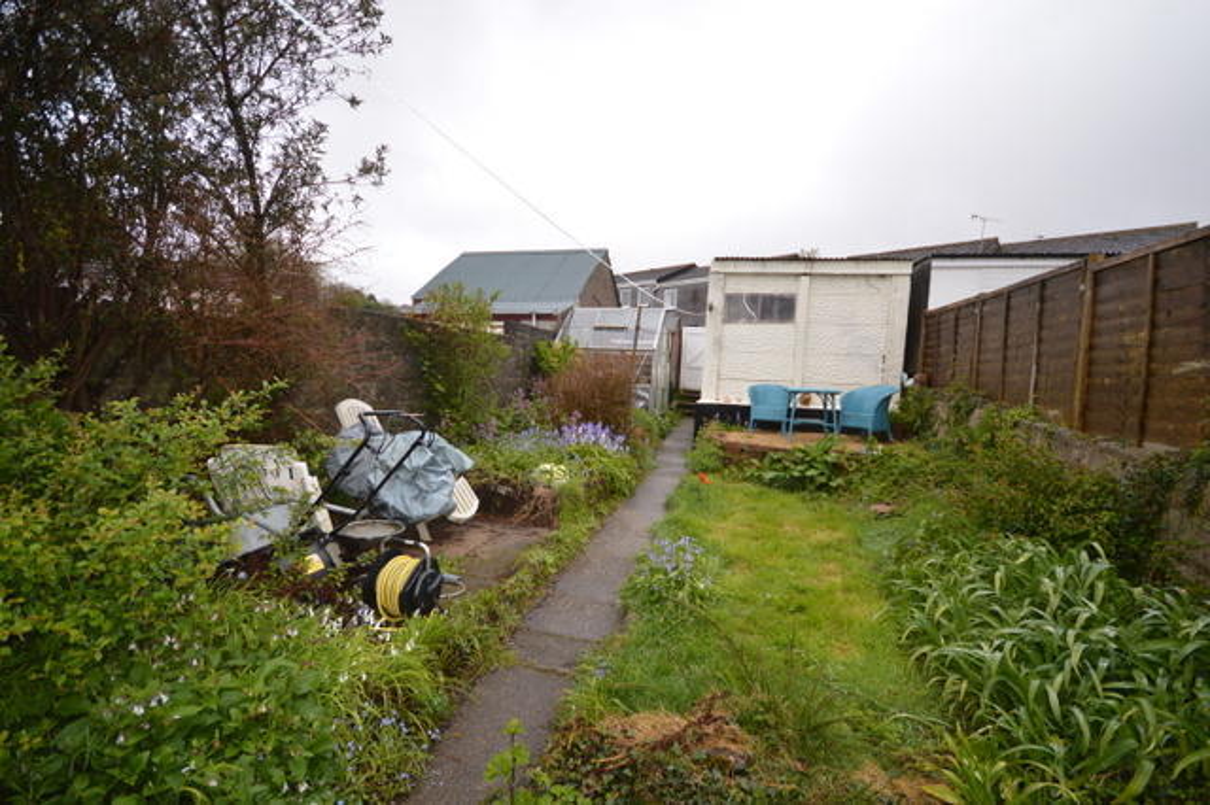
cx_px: 605
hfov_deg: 100.4
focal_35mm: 15
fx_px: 504
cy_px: 402
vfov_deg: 77.3
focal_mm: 10
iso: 100
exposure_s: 1/200
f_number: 4.5
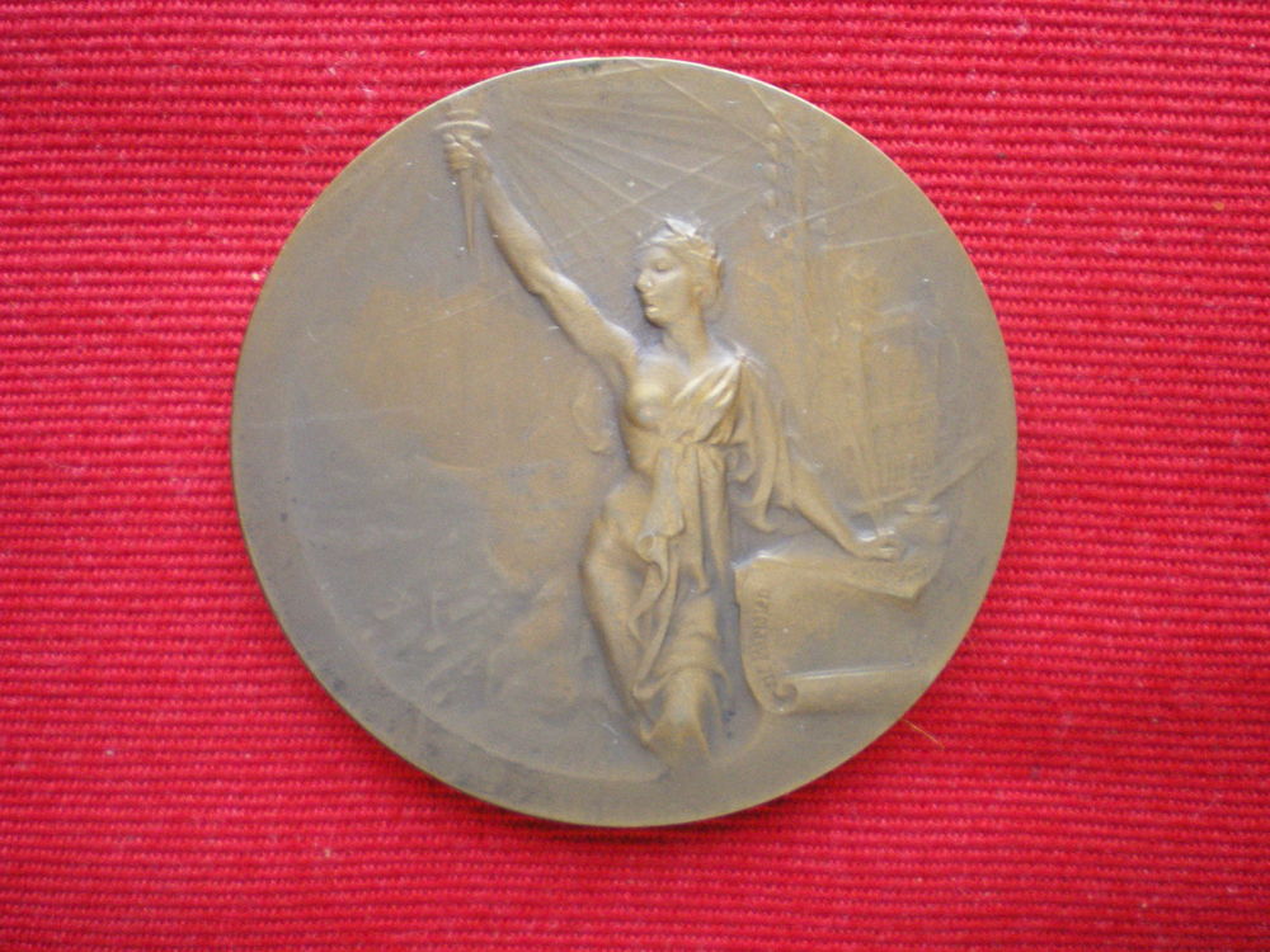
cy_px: 476
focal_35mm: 38
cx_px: 635
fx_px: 1394
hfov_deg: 49.0
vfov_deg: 37.7
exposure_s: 1/15
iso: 400
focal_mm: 6.3
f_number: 3.1
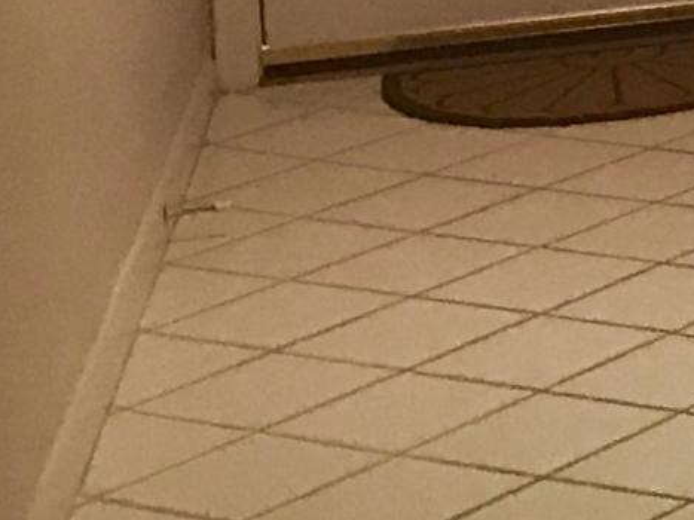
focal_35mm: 180
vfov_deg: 7.8
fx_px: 3608
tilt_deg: -3.8
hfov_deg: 9.0
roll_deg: +2.2
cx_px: 2073
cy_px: -600
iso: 40
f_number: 1.8
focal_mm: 3.99
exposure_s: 1/30
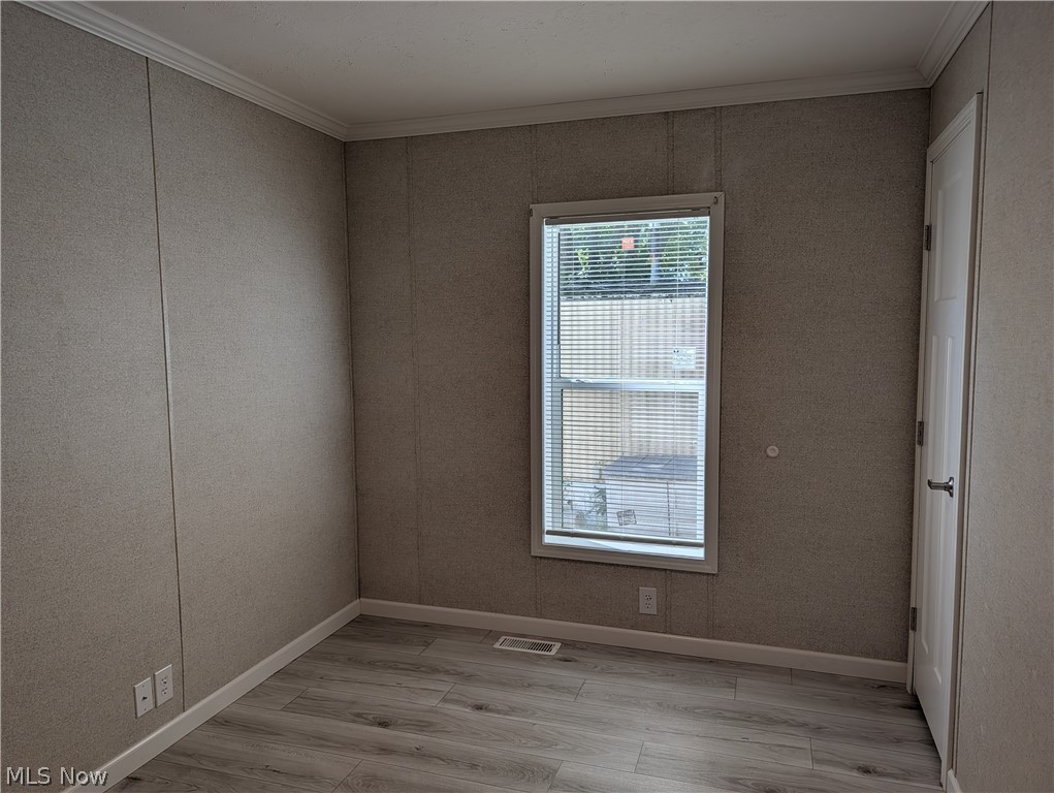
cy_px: 396
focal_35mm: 24
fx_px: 732
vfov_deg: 56.9
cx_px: 527
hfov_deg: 71.5
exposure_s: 1/737
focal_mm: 6.9
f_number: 1.68
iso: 24
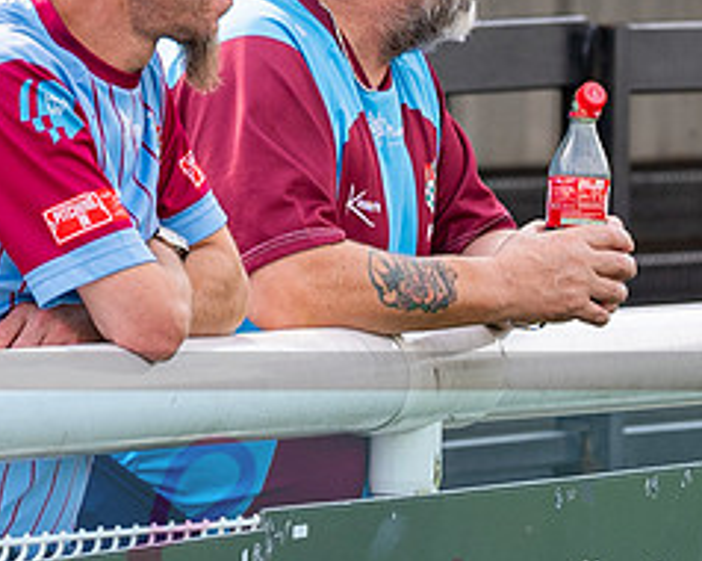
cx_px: 686
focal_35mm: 848
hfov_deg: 2.3
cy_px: 490
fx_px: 17604
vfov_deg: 1.8
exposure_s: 1/800
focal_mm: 135
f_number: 4.5
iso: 200
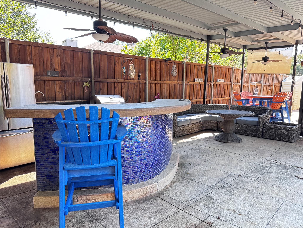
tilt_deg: -7.6
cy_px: 114
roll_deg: -0.4
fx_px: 210
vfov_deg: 56.8
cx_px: 152
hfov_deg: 71.6
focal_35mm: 24
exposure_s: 1/167
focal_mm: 6.76
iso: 100
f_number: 1.78
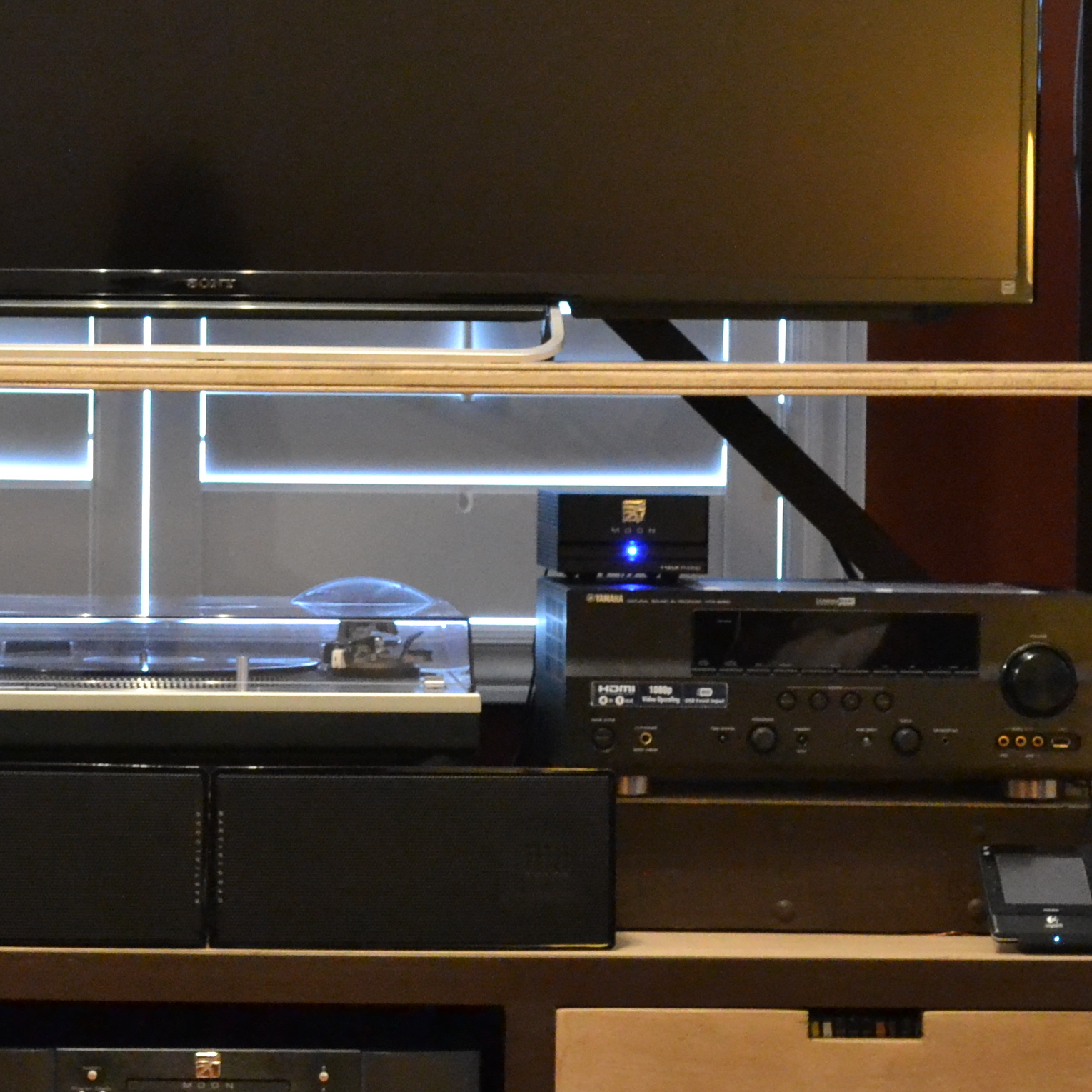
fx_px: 5211
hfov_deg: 11.9
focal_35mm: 146
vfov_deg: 12.0
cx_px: 193
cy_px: 544
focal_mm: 38
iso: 3200
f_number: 5
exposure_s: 1/13
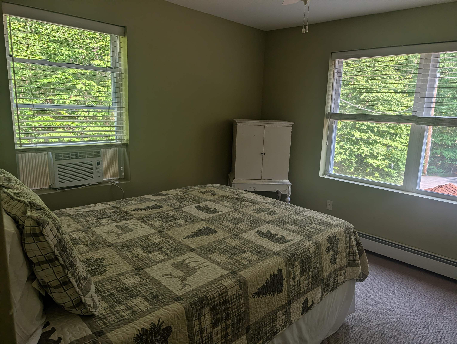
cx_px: 228
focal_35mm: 24
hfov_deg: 71.5
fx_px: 317
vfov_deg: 56.9
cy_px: 172
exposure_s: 1/357
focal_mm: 6.9
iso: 23
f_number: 1.68
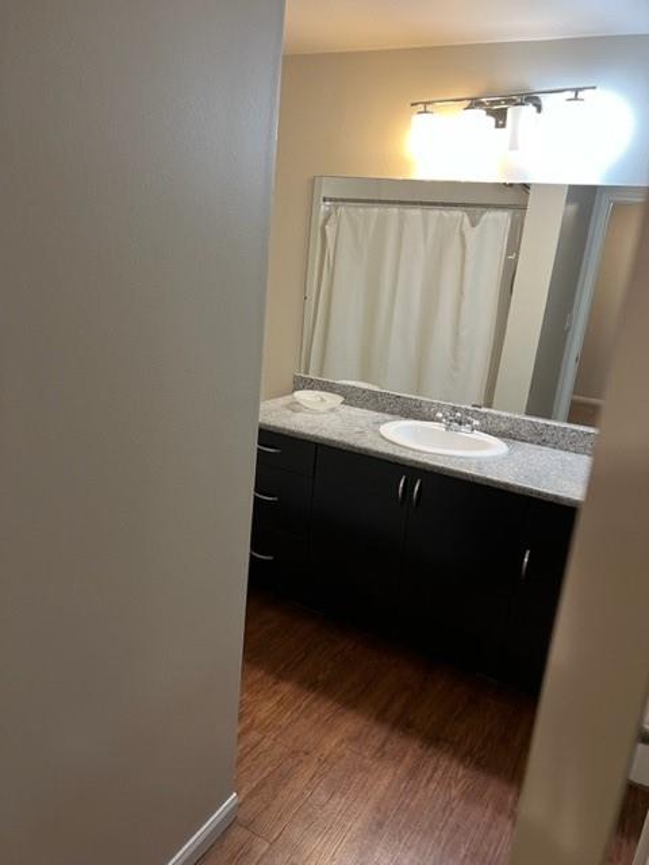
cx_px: 324
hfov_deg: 53.1
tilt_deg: -15.1
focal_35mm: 26
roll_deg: -5.0
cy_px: 432
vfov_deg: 67.3
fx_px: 650
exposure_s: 1/60
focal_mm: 5.7
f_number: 1.5
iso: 200
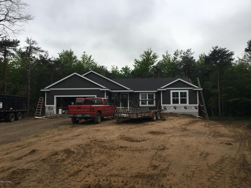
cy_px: 94
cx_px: 126
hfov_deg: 61.7
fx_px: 210
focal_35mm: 29
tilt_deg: +6.5
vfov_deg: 48.2
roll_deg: +0.4
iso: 25
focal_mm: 4.15
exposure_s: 1/475
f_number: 2.2
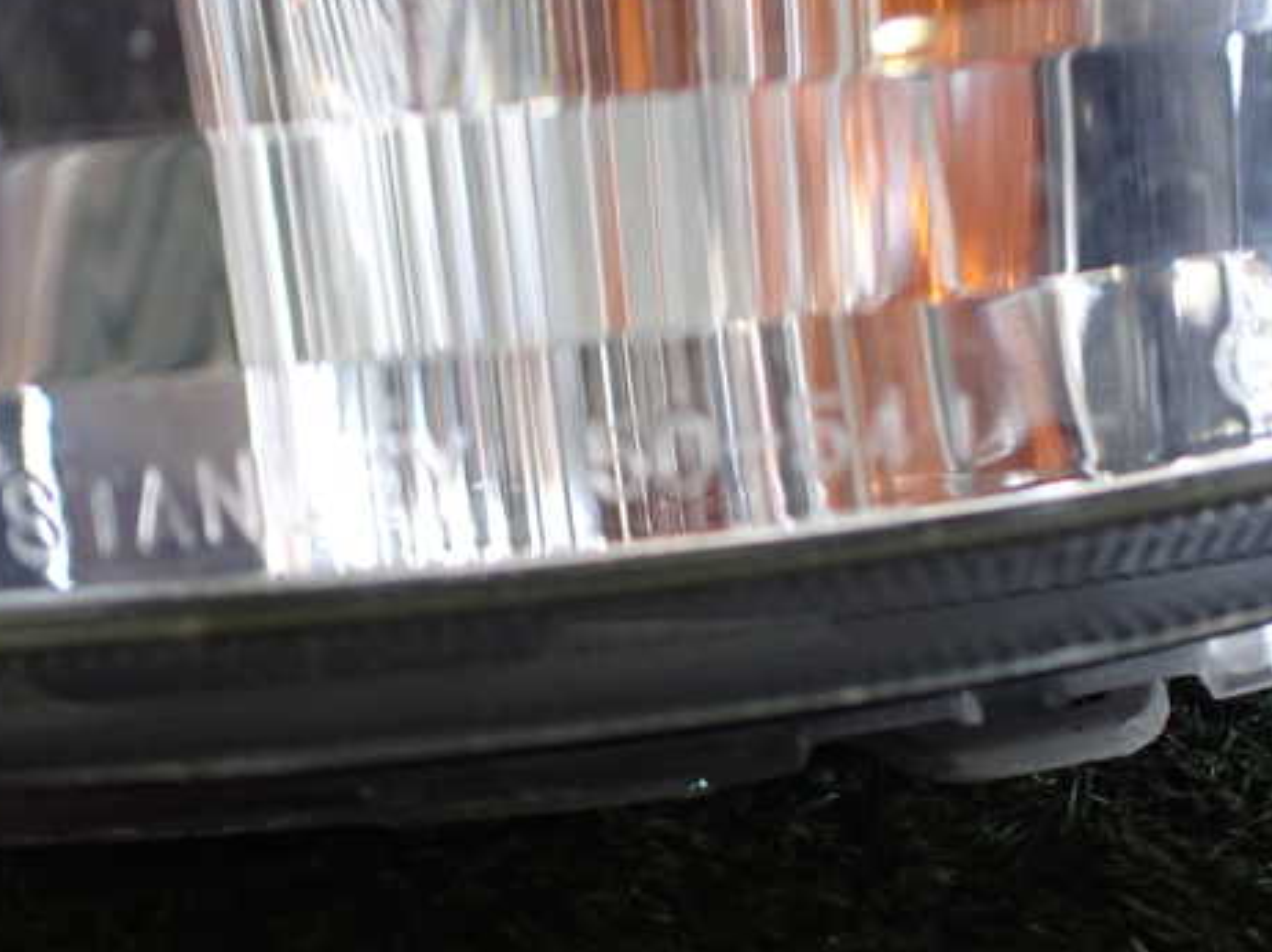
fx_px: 1432
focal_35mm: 39
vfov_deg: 36.8
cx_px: 697
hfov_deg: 47.8
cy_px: 429
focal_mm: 5.4
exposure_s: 1/125
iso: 500
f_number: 2.3
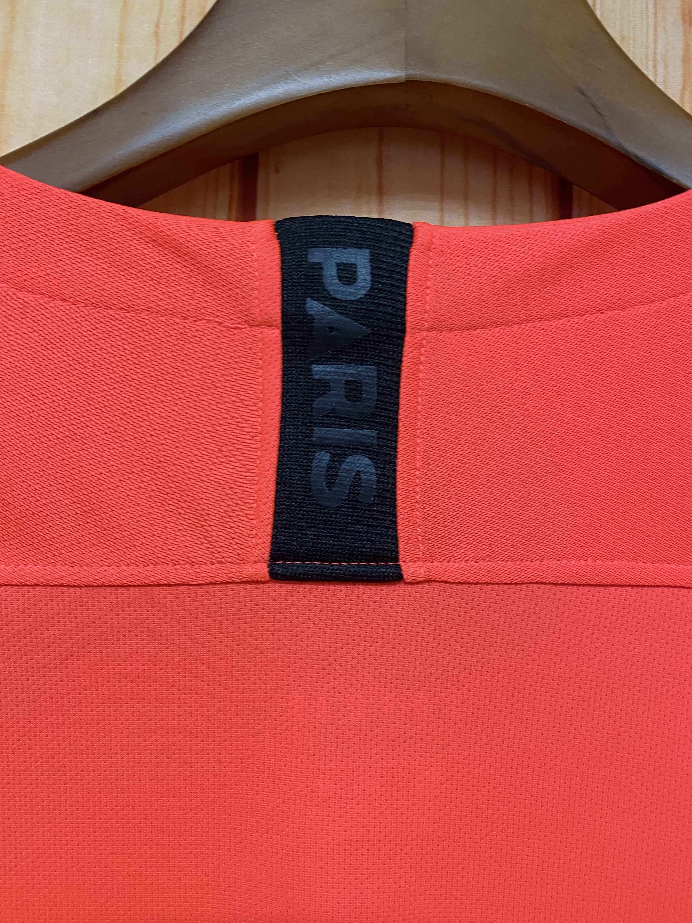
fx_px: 693
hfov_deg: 53.1
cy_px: 462
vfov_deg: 67.3
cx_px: 346
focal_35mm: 26
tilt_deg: +2.3
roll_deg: -0.8
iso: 320
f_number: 1.8
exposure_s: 1/50
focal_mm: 4.25
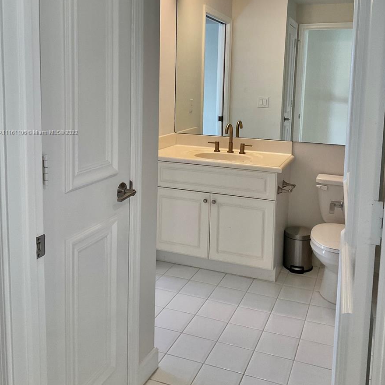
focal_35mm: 35
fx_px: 440
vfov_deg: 46.6
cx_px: 194
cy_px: 133
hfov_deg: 47.2
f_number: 1.8
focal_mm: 3
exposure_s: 1/100
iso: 64
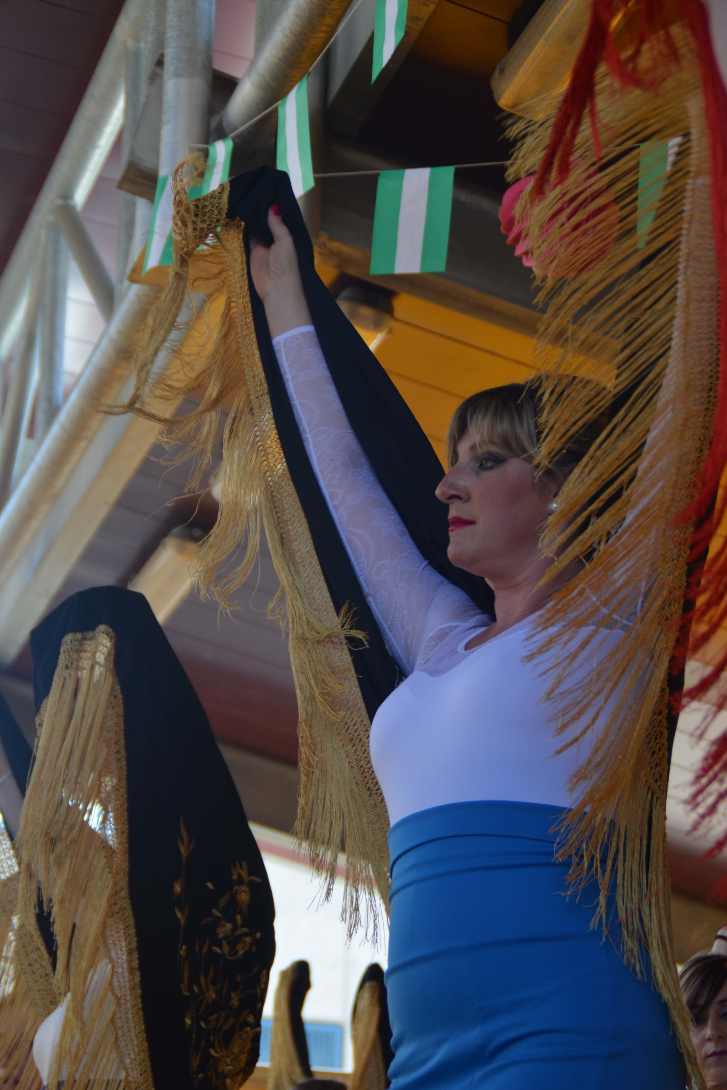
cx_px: 364
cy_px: 541
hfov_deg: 12.1
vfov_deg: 18.0
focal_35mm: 114
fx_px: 3438
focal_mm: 75
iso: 400
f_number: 5.6
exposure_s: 1/250
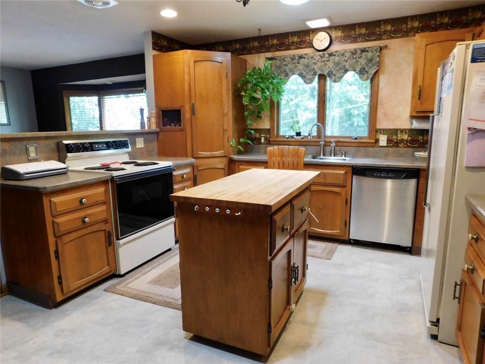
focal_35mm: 23
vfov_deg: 58.9
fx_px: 322
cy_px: 182
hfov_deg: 73.9
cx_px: 242
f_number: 3
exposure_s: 1/30
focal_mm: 4
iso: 280
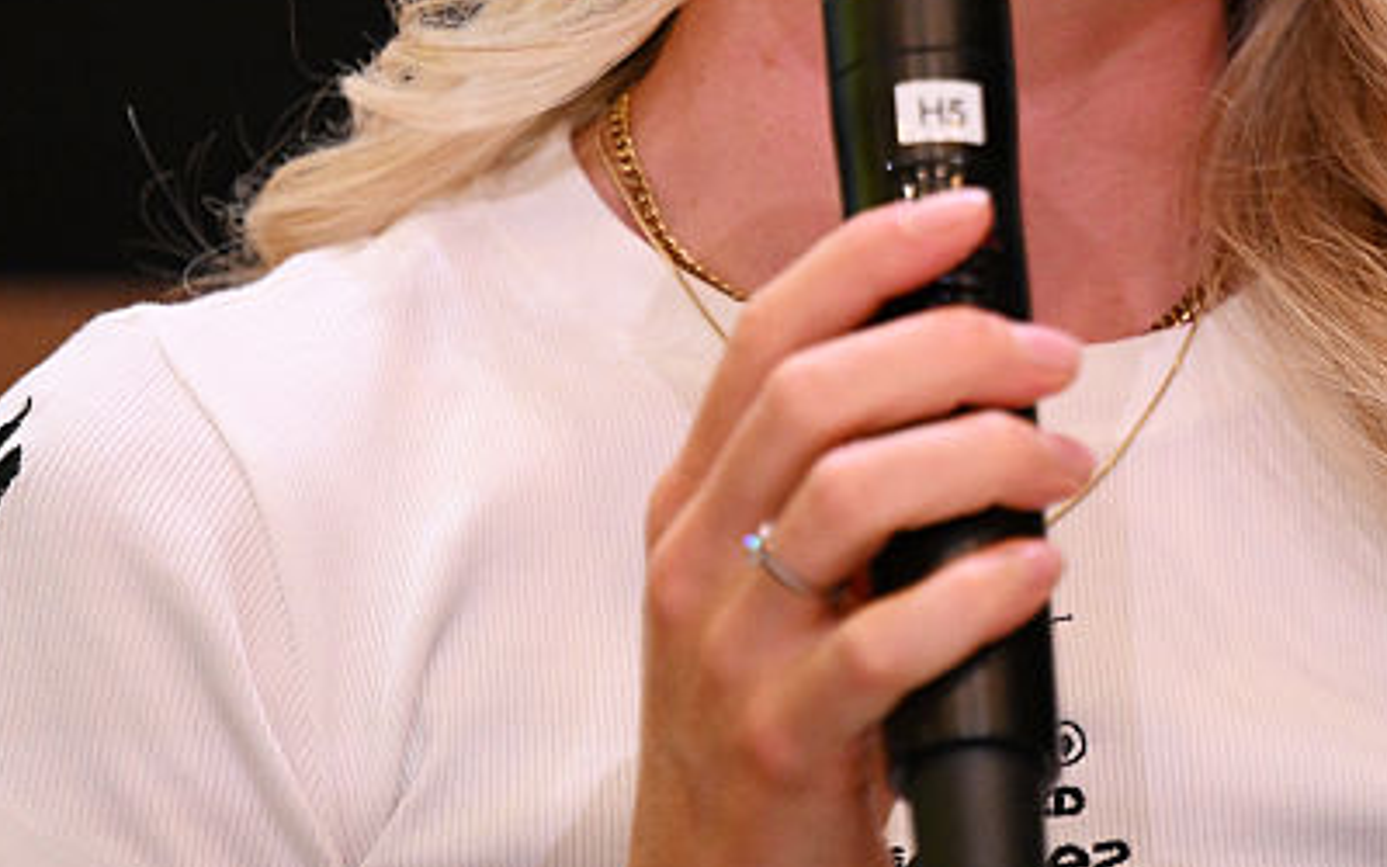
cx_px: 1033
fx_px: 17275
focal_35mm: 457
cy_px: -5
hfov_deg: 4.6
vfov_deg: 2.9
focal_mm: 175
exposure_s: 1/320
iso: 3200
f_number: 2.8
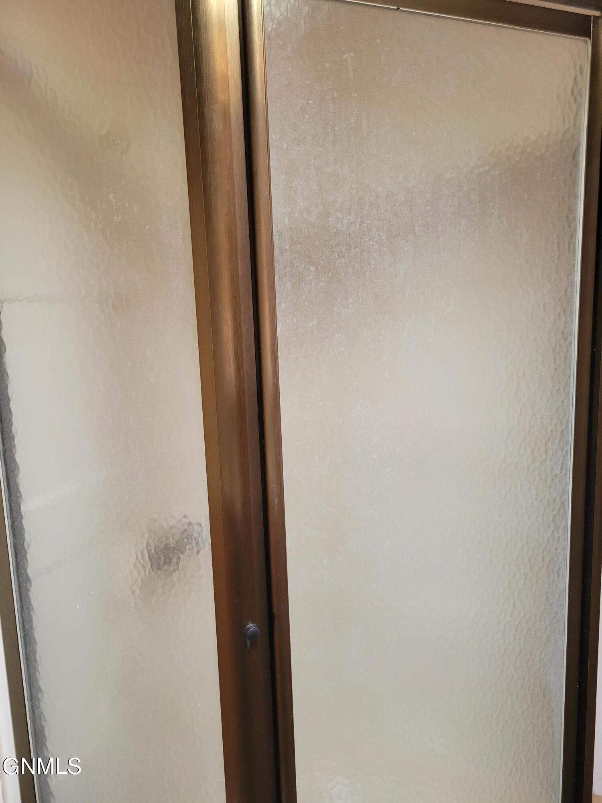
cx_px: 301
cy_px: 402
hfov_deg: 53.1
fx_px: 603
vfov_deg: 67.3
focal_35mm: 26
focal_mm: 5.4
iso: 250
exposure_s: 1/40
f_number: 1.8
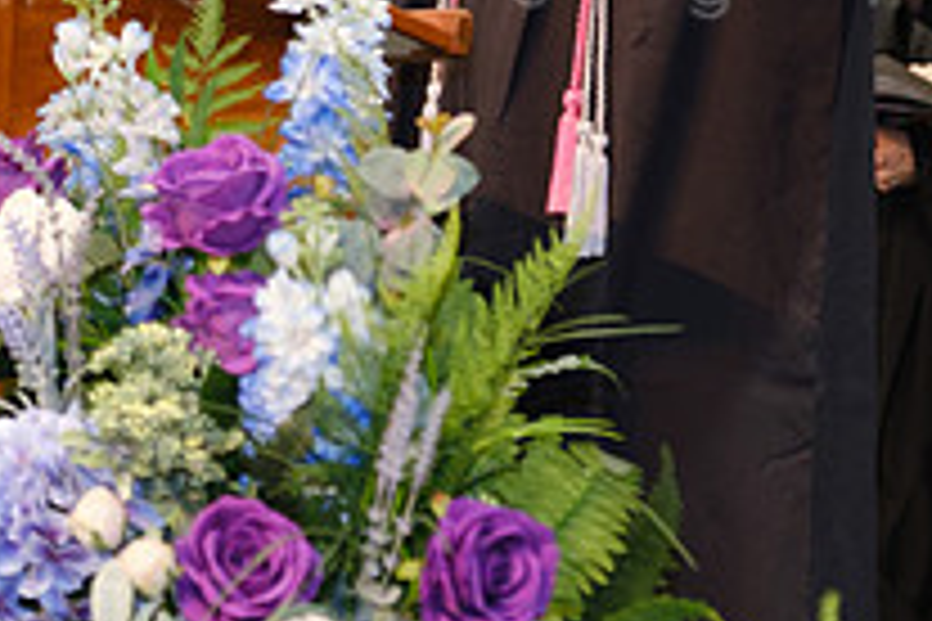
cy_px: -178
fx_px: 5307
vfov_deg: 6.6
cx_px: 590
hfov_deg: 10.0
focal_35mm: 205
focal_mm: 48.5
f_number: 3.2
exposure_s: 1/100
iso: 1250
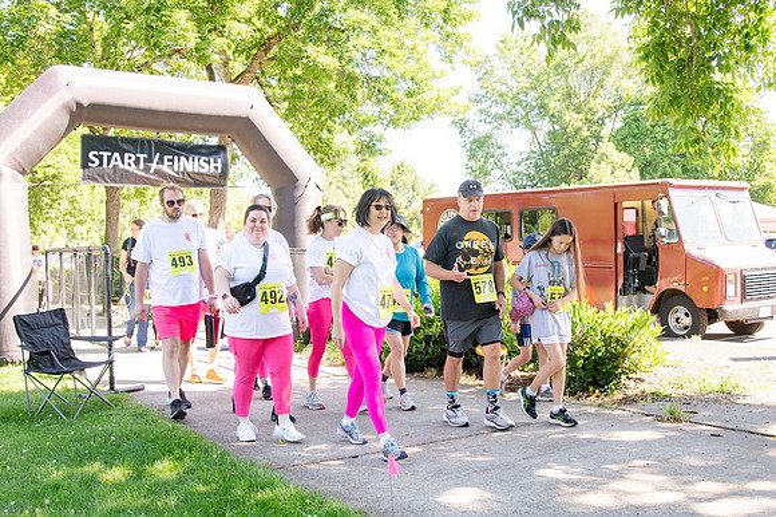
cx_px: 388
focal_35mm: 36
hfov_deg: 53.2
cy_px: 258
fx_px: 776
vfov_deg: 36.8
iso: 500
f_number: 3.5
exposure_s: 1/400
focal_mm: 24
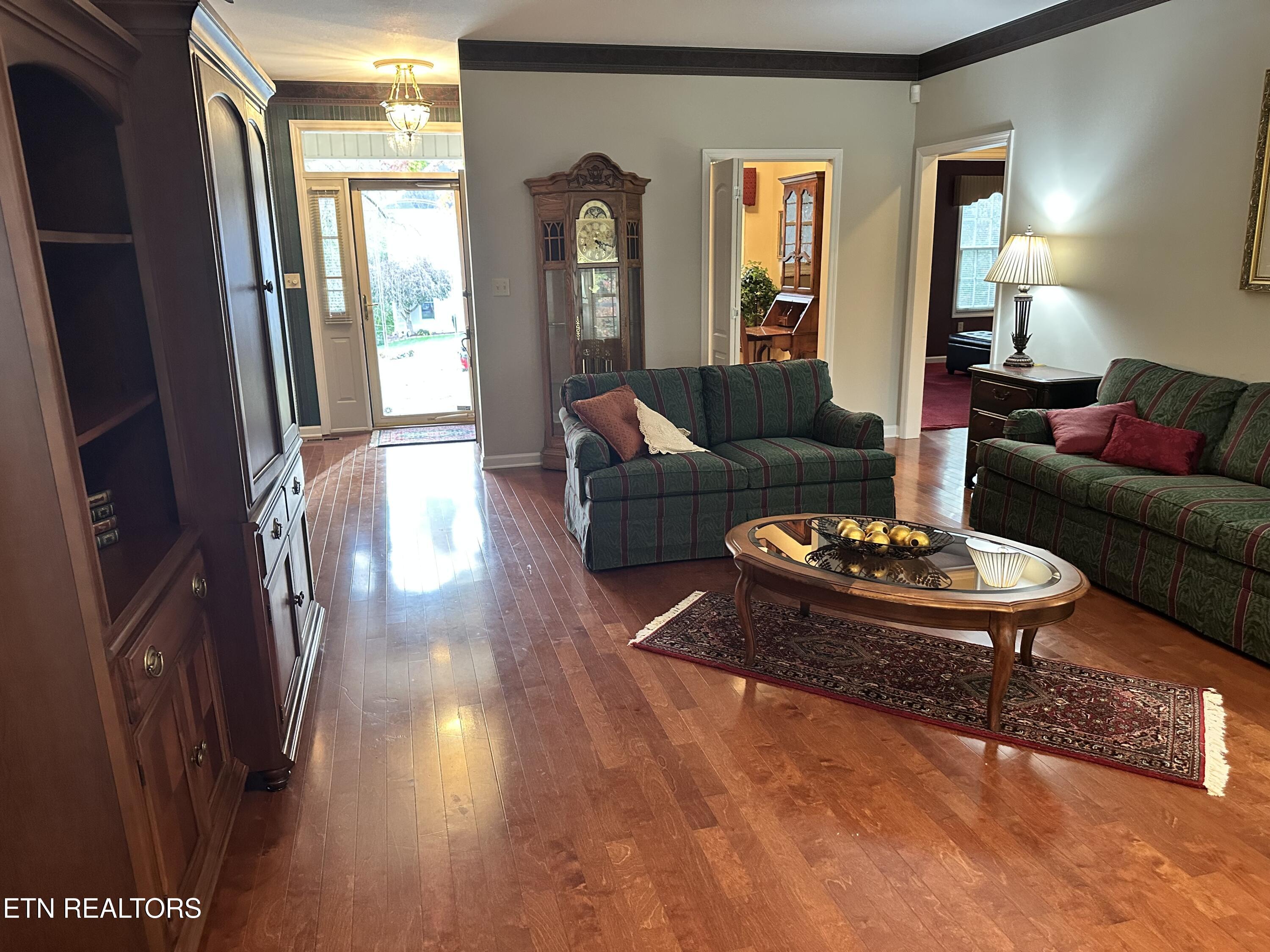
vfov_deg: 56.8
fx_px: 881
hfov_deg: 71.6
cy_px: 476
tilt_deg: -13.2
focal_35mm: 24
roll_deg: +0.9
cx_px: 635
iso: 500
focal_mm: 6.86
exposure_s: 1/60
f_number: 1.78
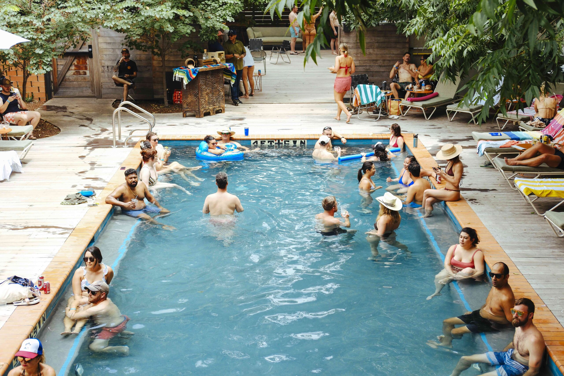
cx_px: 282
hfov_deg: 37.5
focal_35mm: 53
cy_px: 188
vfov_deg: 25.5
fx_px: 830
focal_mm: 35
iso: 400
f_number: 4.5
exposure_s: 1/500
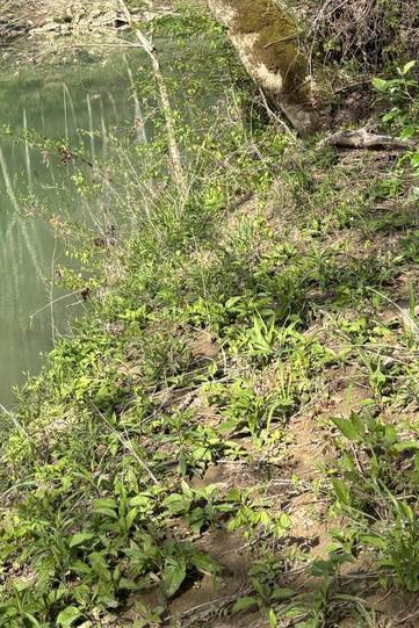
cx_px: -197
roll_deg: +3.1
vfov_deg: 30.5
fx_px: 1117
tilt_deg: -7.6
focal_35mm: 64
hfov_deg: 18.9
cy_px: 109
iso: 50
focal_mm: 5.96
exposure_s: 1/988
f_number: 1.6
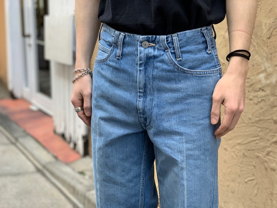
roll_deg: +0.0
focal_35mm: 52
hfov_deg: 36.8
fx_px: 416
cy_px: 104
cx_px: 138
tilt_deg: -11.0
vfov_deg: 28.0
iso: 32
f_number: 2.4
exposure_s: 1/122
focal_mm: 6
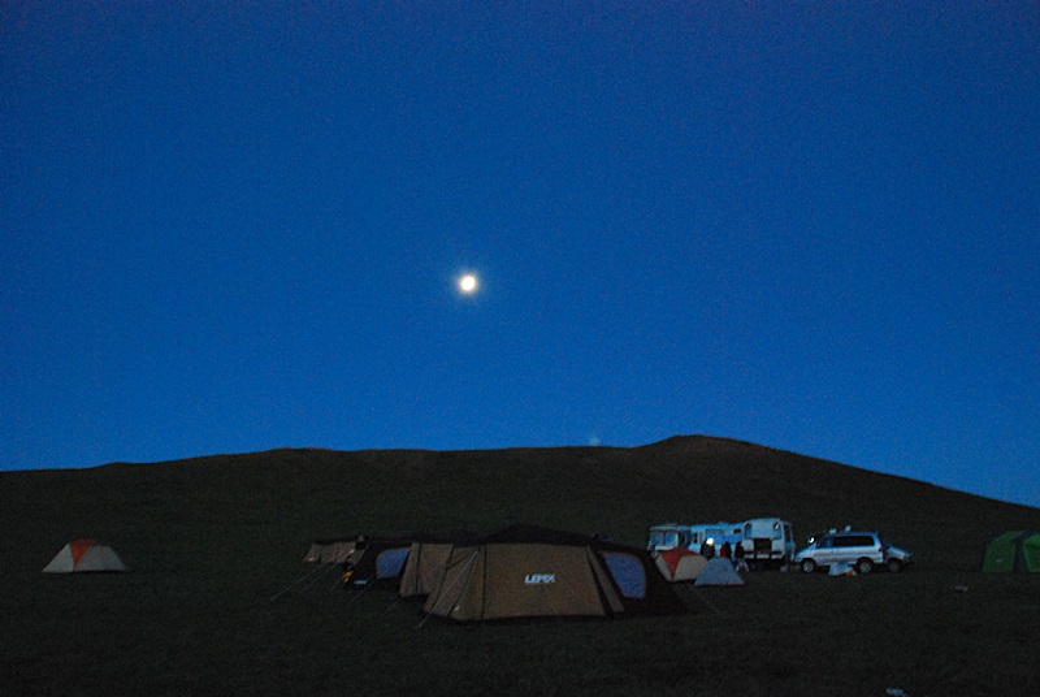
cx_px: 520
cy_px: 348
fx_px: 868
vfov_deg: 43.7
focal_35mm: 30
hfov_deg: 61.9
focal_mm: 20
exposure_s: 1/5
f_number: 6.3
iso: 1600
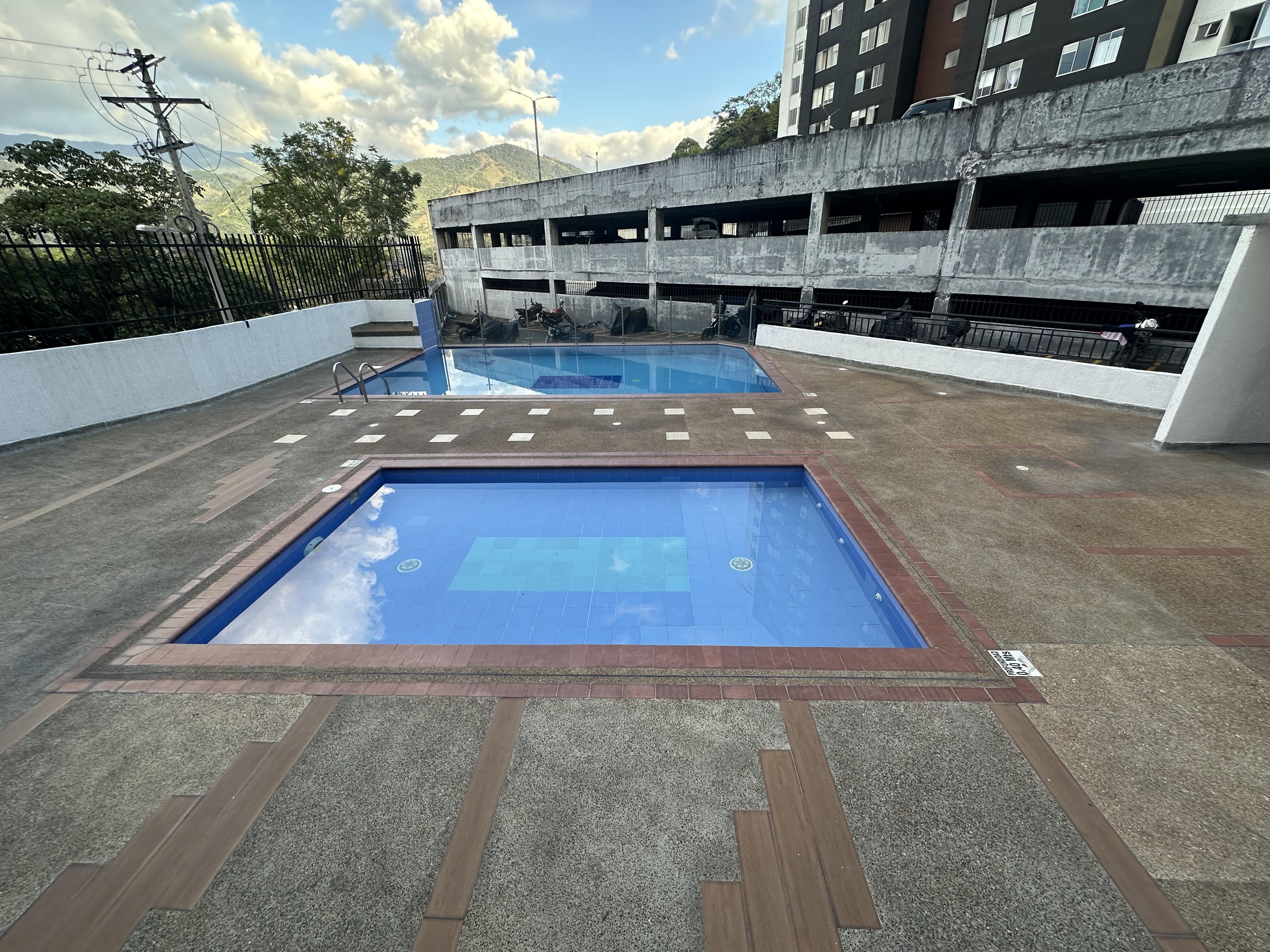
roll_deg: +0.5
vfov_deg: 85.7
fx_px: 514
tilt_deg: -23.9
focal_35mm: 14
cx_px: 635
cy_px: 476
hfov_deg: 102.1
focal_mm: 2.22
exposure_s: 1/157
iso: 40
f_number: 2.2
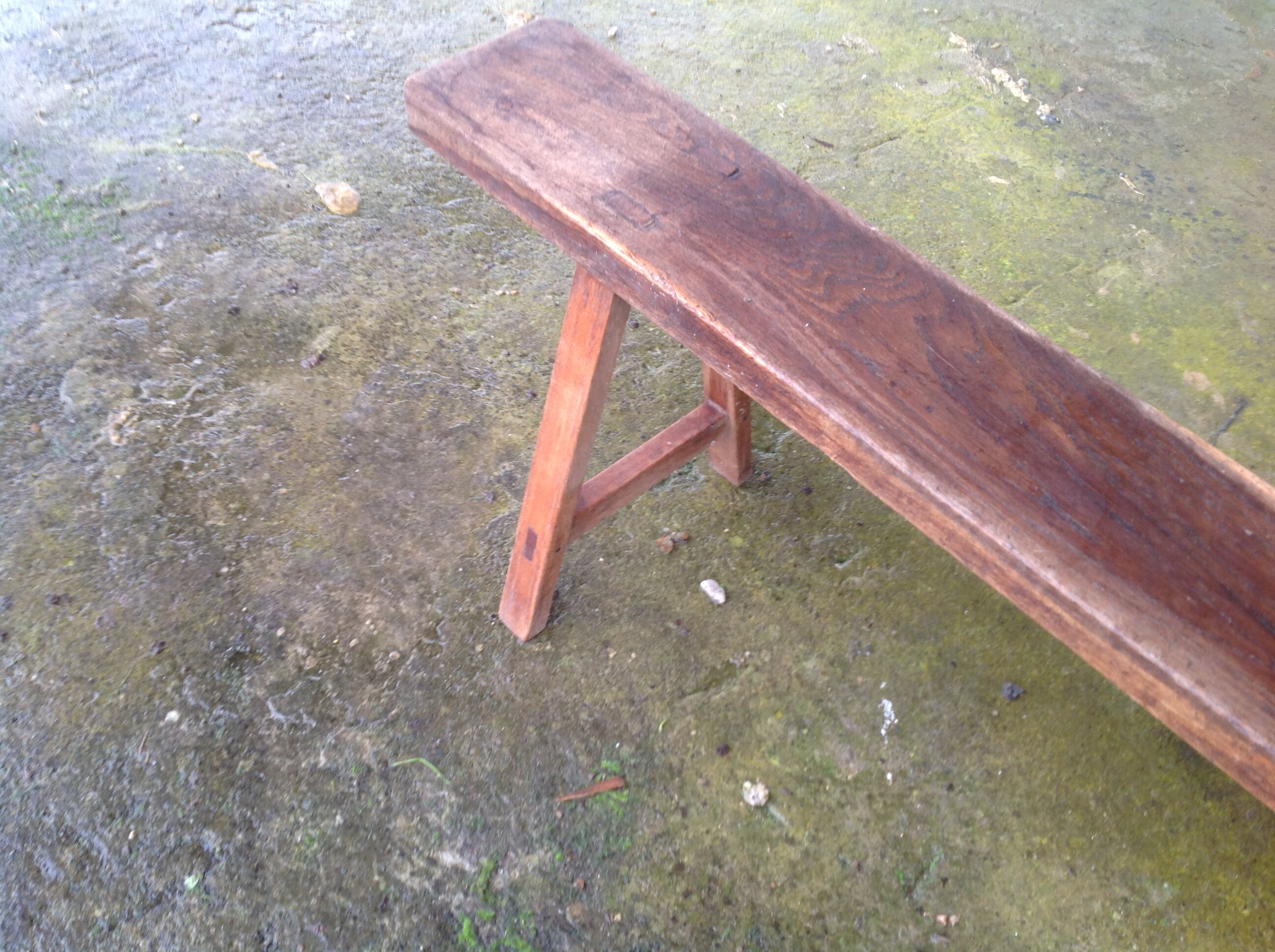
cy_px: 476
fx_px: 1287
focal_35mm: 35
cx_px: 638
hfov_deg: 52.7
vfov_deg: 40.6
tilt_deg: -48.1
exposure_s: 1/24
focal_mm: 4.28
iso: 50
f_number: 2.4
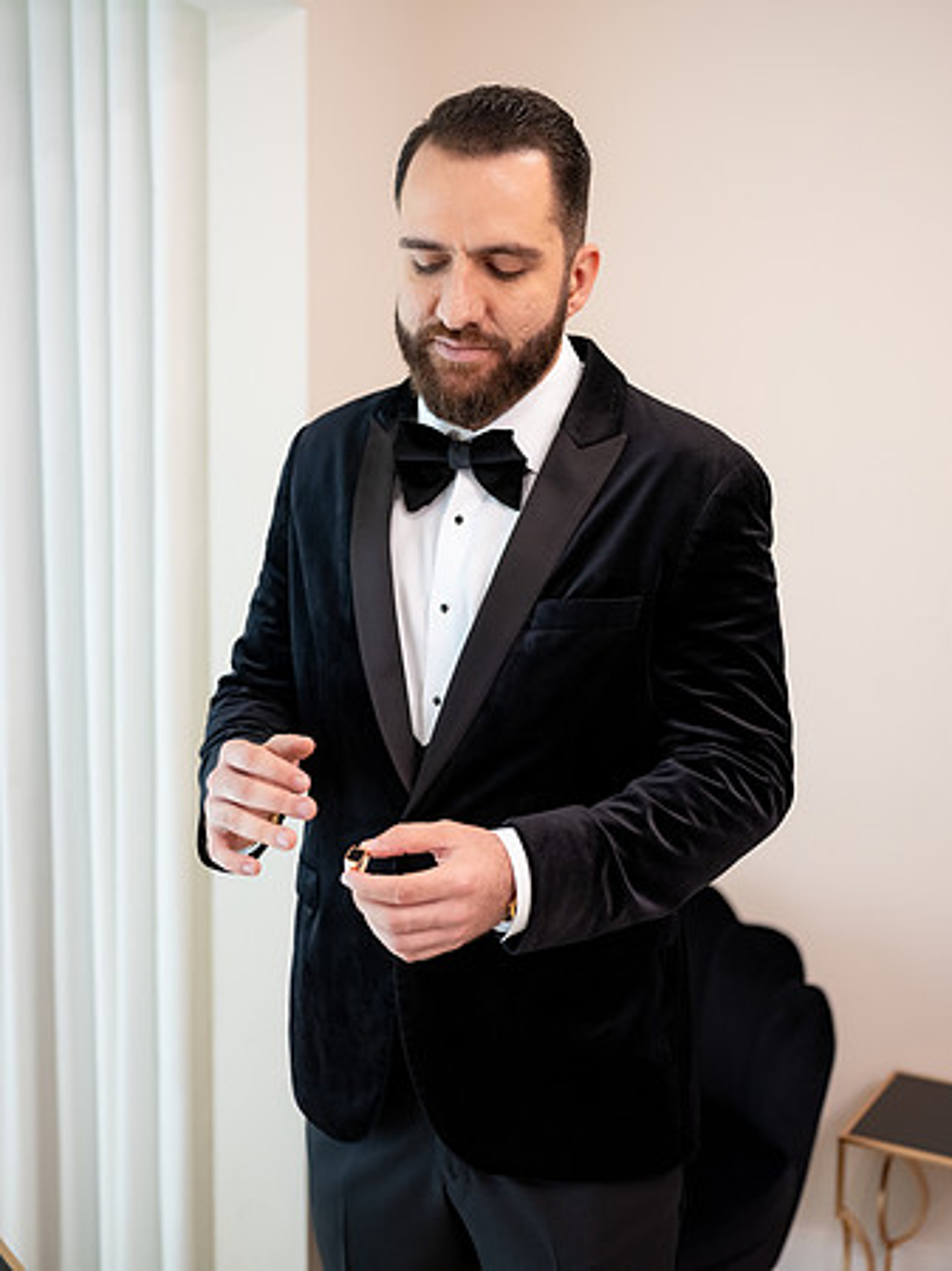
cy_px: 636
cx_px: 476
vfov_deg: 38.2
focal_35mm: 50
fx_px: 1835
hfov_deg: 29.1
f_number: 3.2
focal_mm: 63
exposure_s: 1/160
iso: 1600
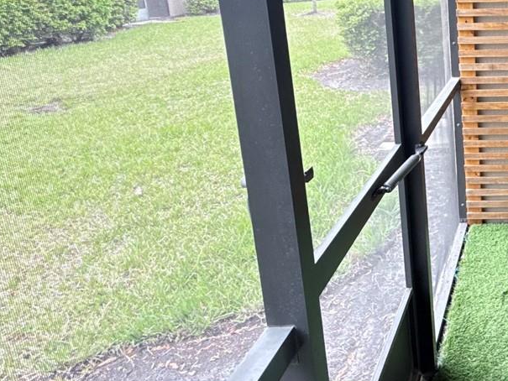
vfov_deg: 37.6
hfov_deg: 41.9
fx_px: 543
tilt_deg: -12.8
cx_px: 532
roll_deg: +0.7
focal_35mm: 37
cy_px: 87
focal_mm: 2.22
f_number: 2.2
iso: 200
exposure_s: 1/99
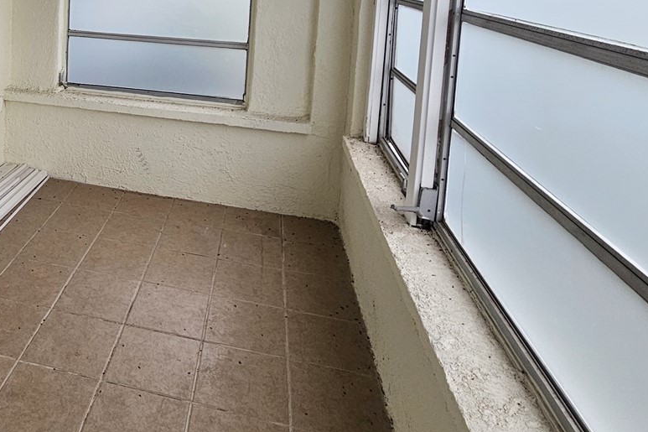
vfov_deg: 40.9
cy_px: 6
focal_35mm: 28
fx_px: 504
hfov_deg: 59.5
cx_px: 115
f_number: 2.2
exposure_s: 1/255
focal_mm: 2.2
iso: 64
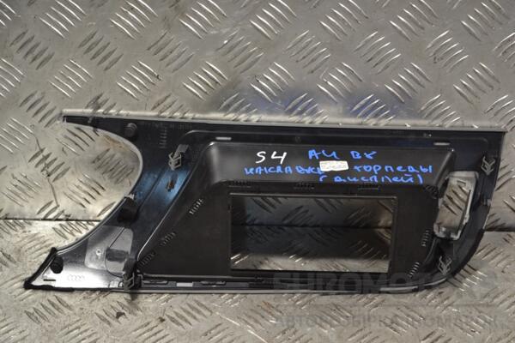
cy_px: 172
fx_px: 1030
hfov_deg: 28.1
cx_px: 258
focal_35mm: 72
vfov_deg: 18.9
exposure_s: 1/60
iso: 400
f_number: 5.6
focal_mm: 48
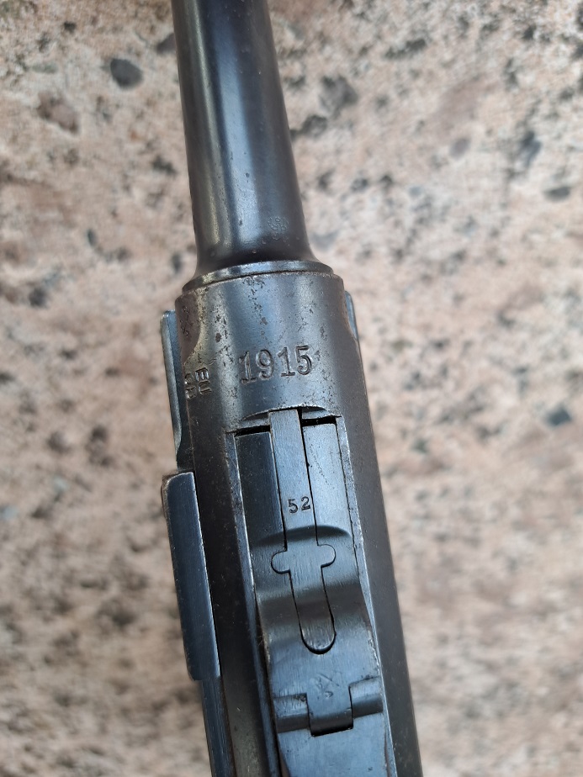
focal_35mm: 24
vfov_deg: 71.6
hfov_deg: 56.8
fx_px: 539
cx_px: 292
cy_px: 388
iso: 80
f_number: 1.8
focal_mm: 5.23
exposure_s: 1/50
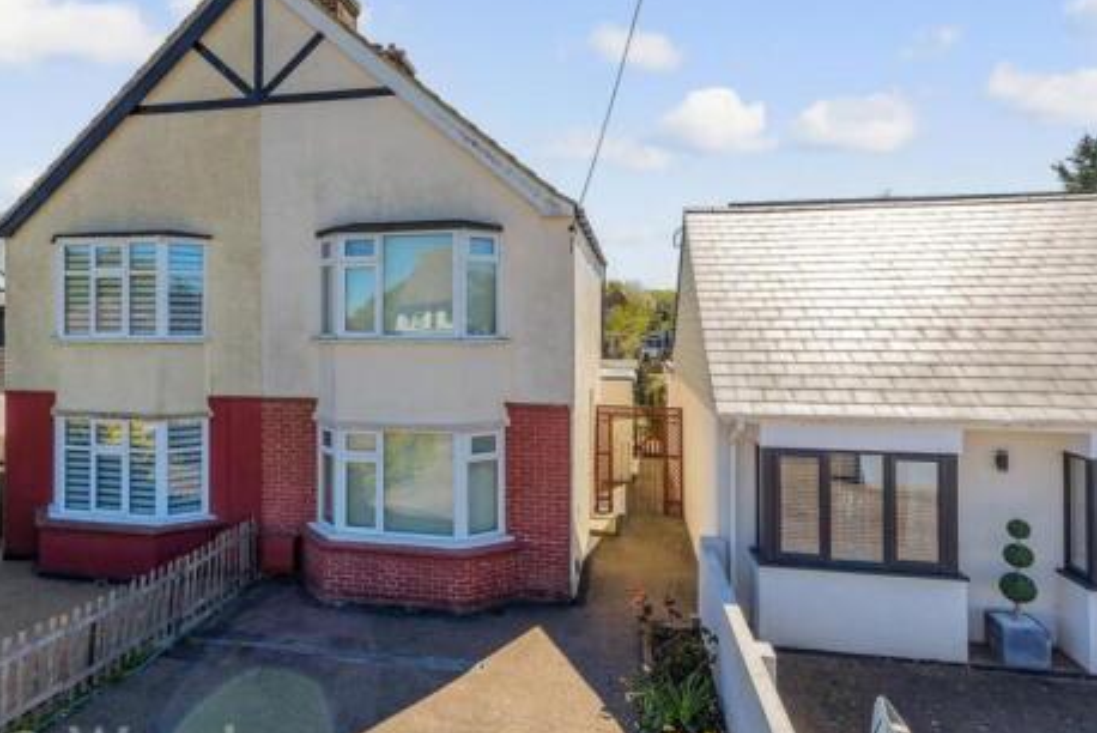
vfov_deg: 61.9
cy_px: 394
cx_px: 509
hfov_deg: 83.8
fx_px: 610
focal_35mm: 20
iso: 320
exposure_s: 1/400
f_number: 8
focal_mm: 14
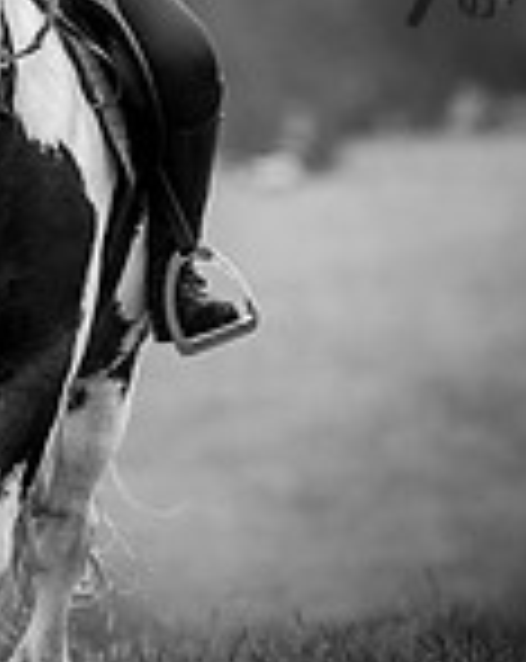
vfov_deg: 1.5
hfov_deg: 1.2
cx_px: 180
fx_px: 25318
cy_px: -257
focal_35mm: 1297
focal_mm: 300
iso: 320
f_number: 4.5
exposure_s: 1/1000
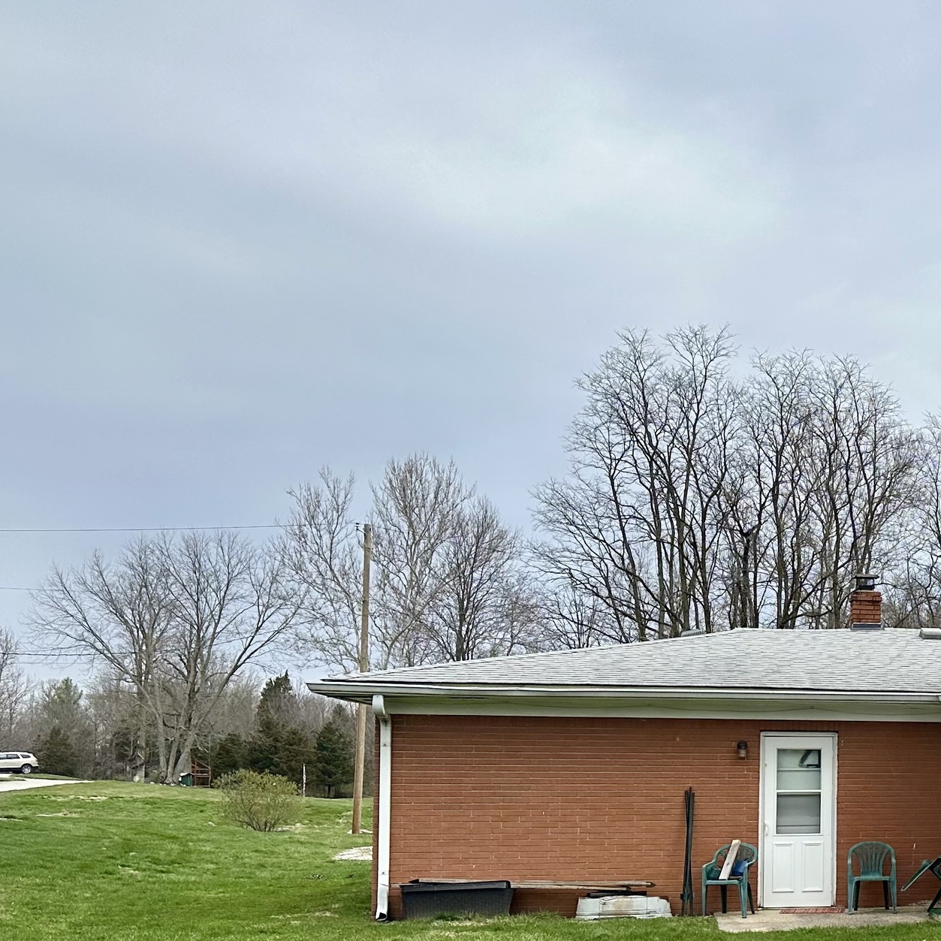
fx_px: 1599
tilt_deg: +2.0
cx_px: 1066
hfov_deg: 29.2
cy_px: 718
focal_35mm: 52
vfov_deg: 32.1
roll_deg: +0.1
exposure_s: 1/4184
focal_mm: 6.86
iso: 80
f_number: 1.78
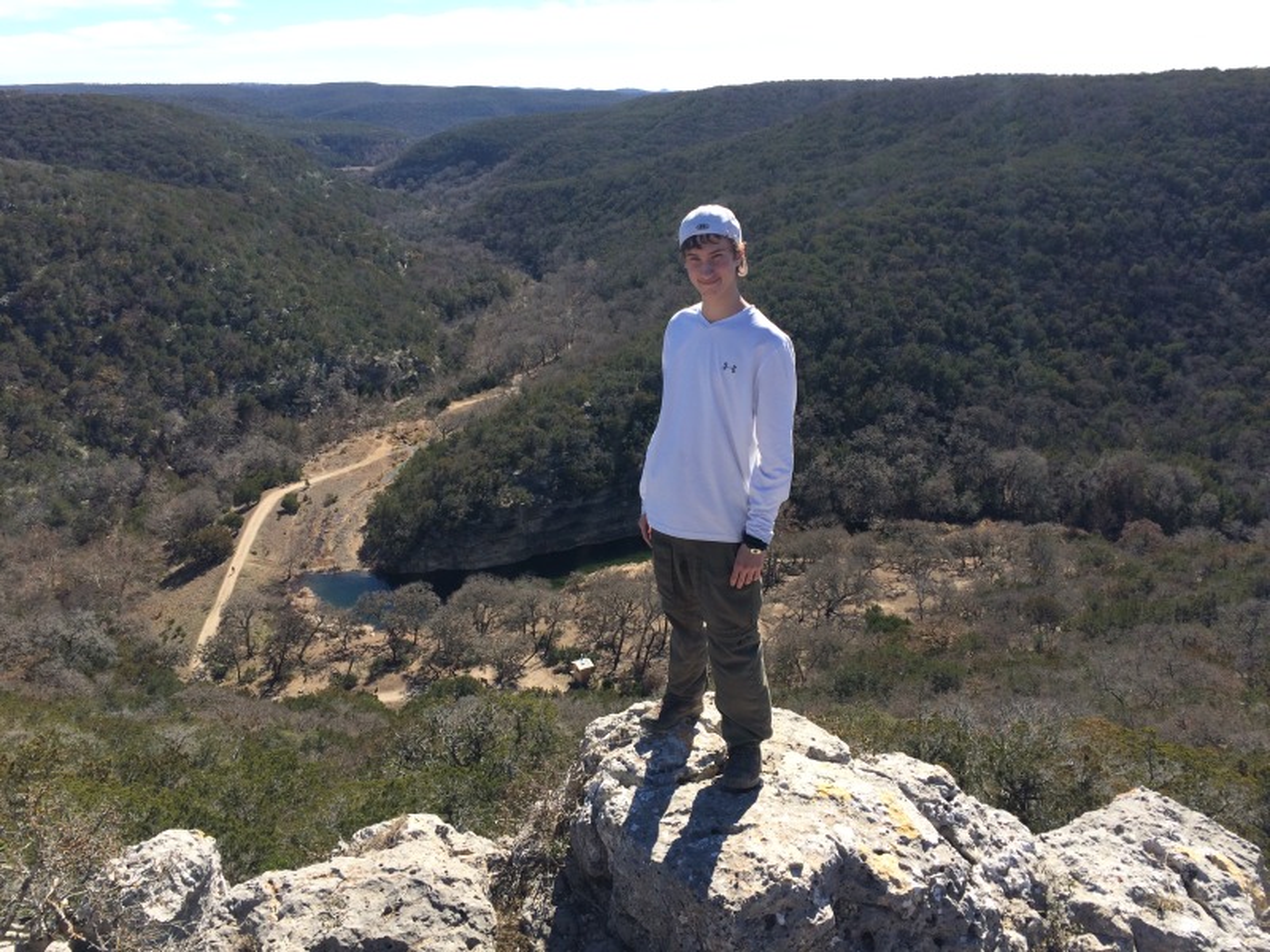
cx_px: 635
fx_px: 1064
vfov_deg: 48.2
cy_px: 476
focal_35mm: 29
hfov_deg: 61.7
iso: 32
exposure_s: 1/1282
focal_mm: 4.15
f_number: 2.2
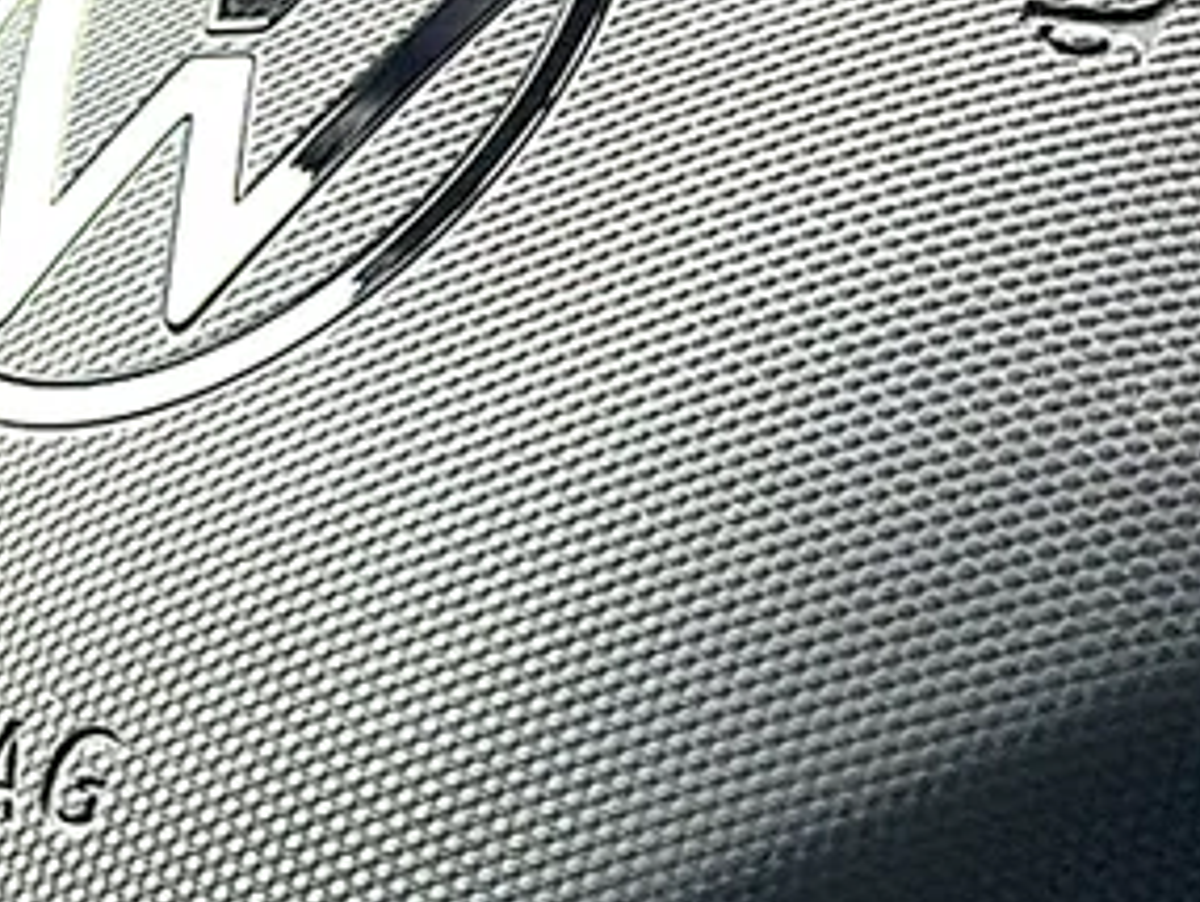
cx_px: 231
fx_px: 3816
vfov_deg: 13.4
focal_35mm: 110
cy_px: 132
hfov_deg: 17.7
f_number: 1.78
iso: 100
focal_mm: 6.86
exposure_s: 1/227
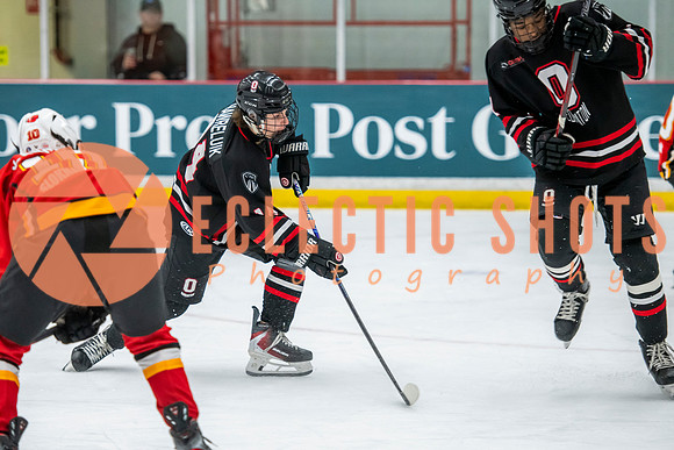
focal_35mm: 174
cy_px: 282
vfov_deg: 7.9
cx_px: 273
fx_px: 3259
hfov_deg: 11.8
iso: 2000
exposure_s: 1/640
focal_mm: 135
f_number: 3.2
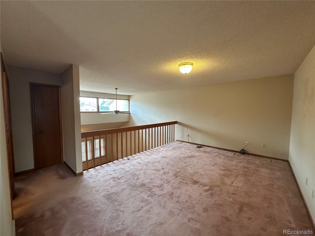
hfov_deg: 102.1
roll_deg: +0.4
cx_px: 158
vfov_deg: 85.7
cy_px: 118
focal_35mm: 14
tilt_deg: -2.3
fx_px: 127
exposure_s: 1/60
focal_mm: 2.22
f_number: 2.2
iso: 160
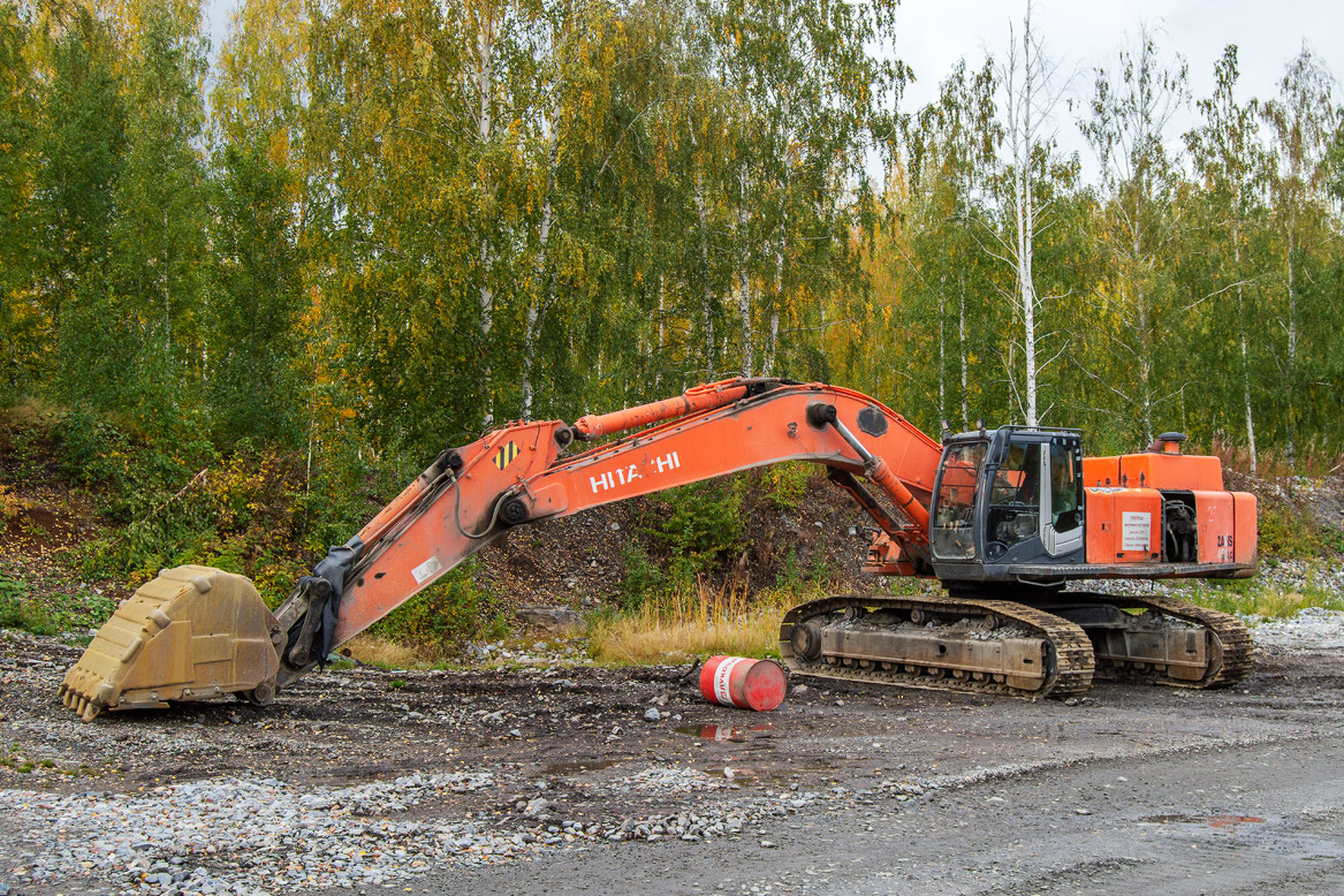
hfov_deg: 51.9
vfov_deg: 35.9
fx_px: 1381
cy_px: 441
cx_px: 673
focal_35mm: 37
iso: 200
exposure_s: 1/400
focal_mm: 24
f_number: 7.1
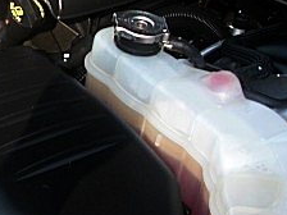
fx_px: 854
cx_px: -8
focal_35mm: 103
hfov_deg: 18.5
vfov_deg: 14.2
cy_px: 28
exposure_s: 1/125
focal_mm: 6.3
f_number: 2.8
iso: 50
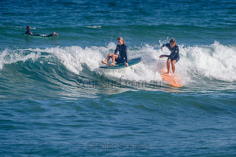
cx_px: 145
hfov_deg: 3.3
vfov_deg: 2.2
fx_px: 4155
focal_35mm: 634
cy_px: 62
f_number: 5.6
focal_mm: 500
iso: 180
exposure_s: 1/2000
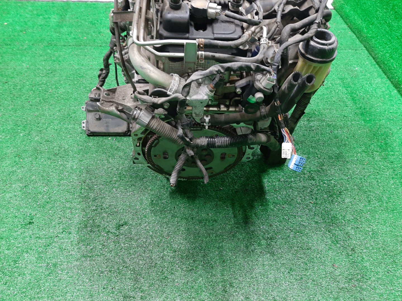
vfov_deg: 53.1
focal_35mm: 26
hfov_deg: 67.3
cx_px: 201
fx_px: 302
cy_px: 150
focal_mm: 3.93
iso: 210
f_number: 1.7
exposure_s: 1/33
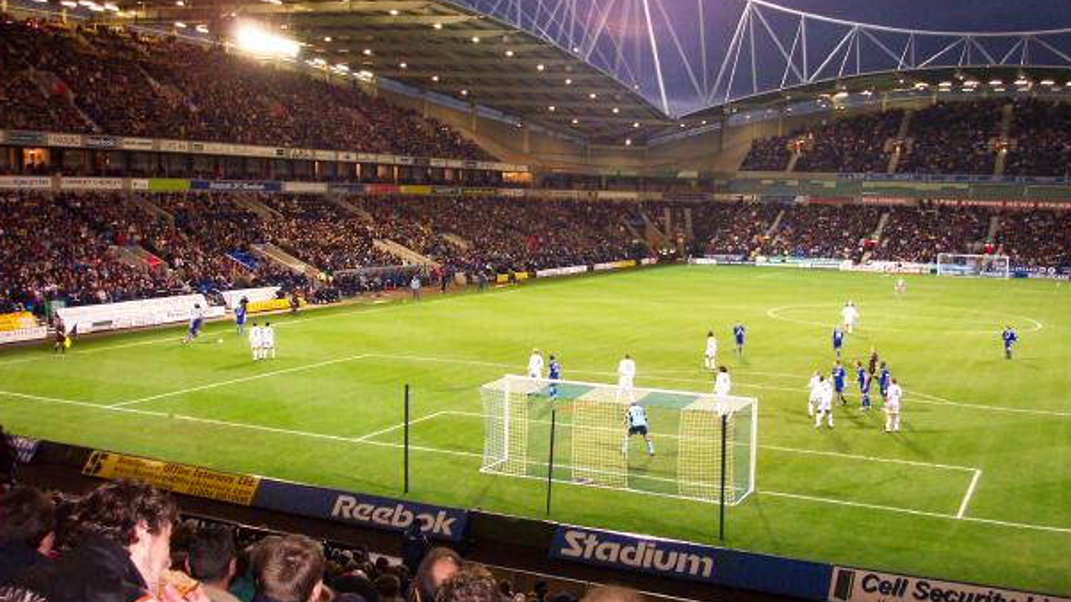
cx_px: 551
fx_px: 1107
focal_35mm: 39
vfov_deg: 30.4
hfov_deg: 51.6
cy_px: 301
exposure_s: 1/30
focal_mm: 7.5
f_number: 2.8
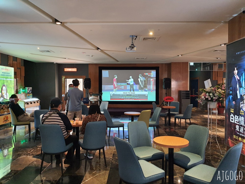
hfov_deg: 67.3
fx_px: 184
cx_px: 122
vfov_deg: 53.1
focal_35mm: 26
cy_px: 92
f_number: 1.7
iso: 500
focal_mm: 4.32
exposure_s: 1/40
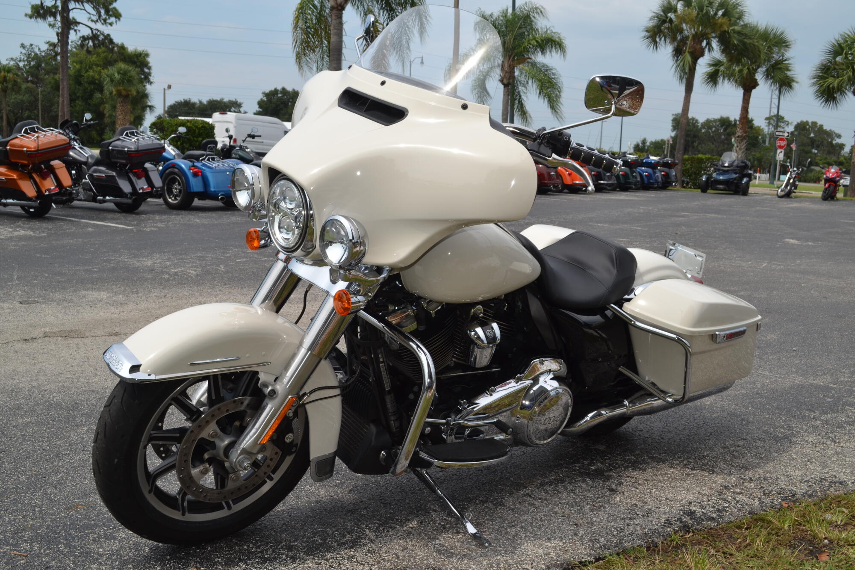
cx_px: 428
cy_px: 285
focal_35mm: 36
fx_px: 855
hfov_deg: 53.1
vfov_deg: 36.9
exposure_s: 1/200
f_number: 10
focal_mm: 24
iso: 100
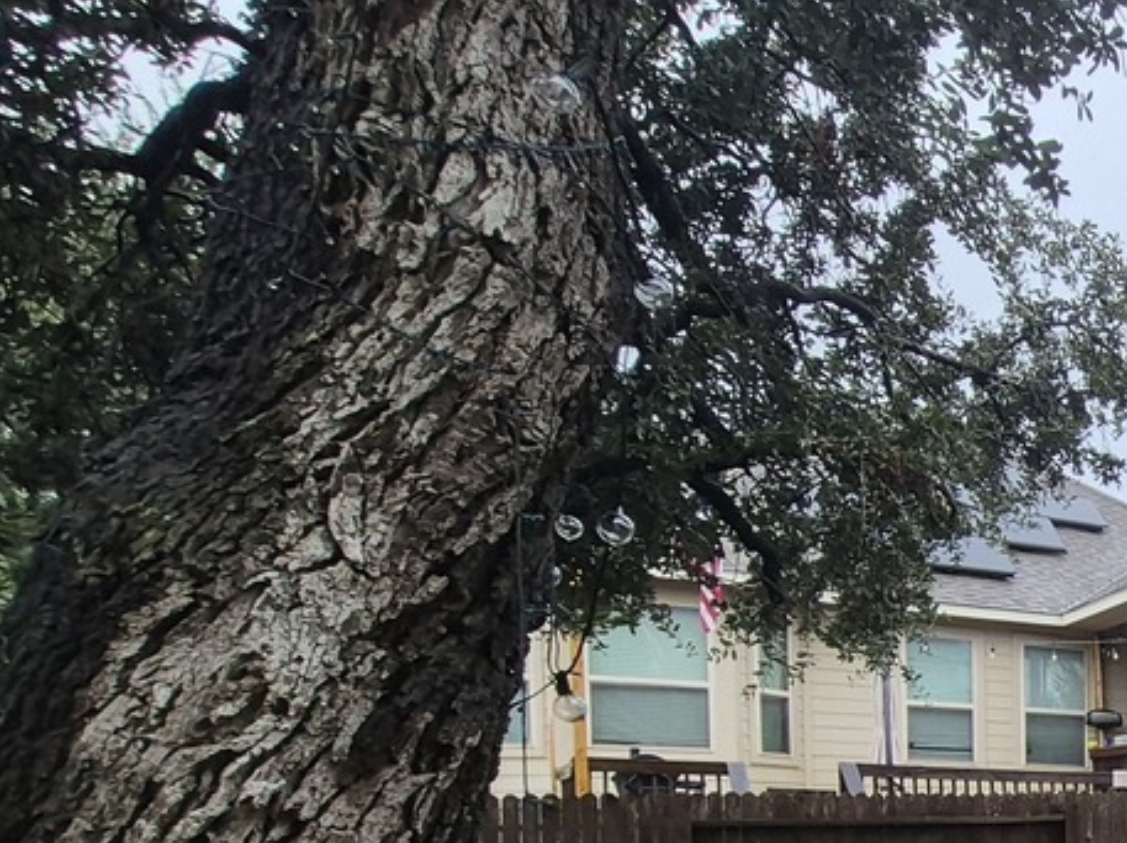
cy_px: 900
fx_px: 1334
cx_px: 1613
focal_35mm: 41
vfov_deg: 31.6
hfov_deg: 30.4
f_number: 2.2
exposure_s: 1/340
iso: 40
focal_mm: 1.74
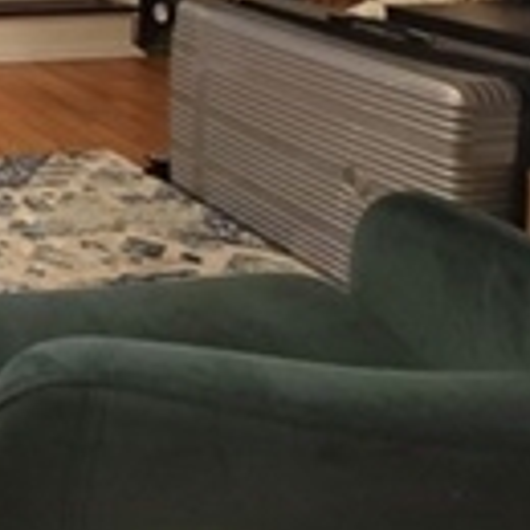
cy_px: -161
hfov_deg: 24.4
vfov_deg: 29.9
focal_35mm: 45
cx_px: -344
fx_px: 780
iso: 500
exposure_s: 1/30
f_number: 2.2
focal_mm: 2.2
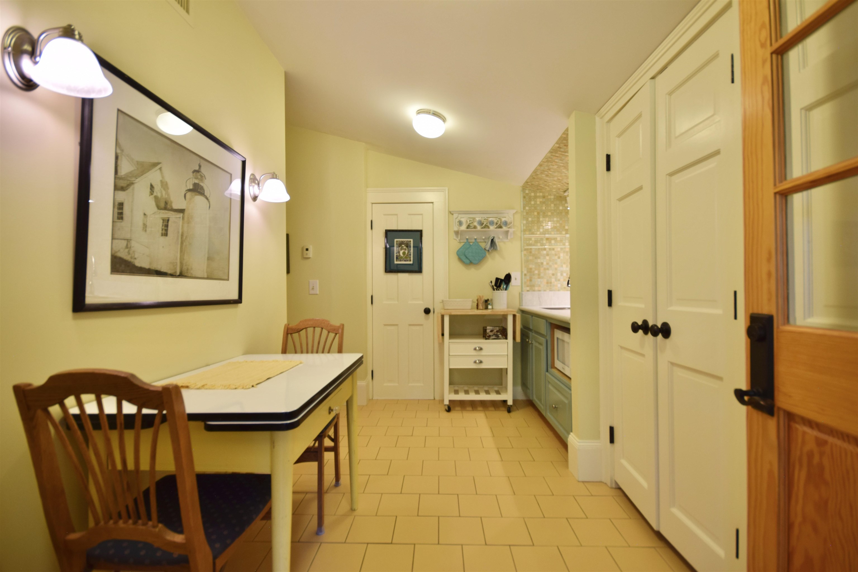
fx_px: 393
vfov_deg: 72.1
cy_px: 286
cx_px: 429
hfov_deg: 95.0
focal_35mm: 16
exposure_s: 1/13
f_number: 6.3
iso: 200
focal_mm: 11
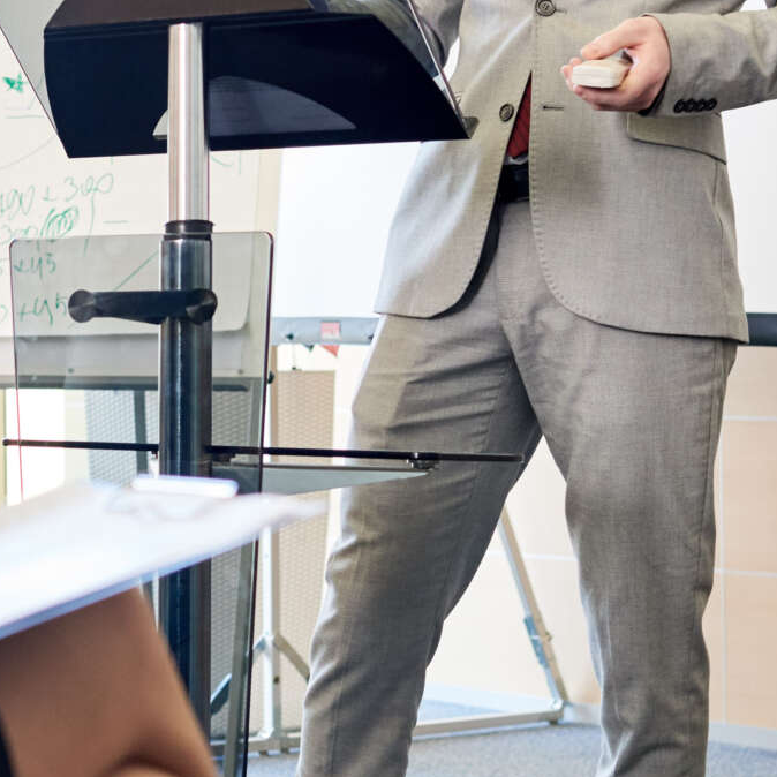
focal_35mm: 113
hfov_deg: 15.2
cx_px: 47
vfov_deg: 15.4
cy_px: 255
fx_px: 2870
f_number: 3.5
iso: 800
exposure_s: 1/160
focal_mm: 35
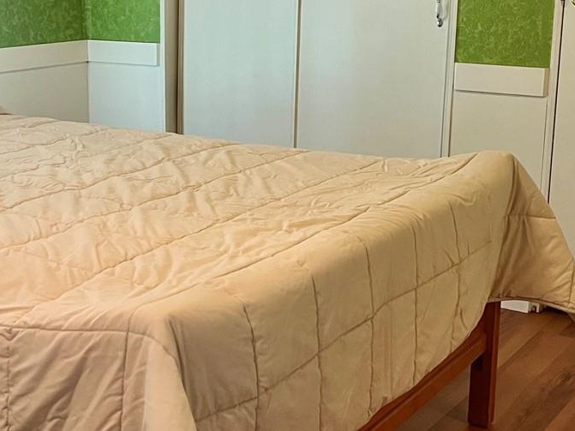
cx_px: 184
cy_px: 187
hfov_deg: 30.9
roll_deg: -0.5
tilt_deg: -12.5
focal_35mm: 62
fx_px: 1030
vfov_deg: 23.6
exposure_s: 1/60
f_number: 1.6
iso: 200
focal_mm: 5.1
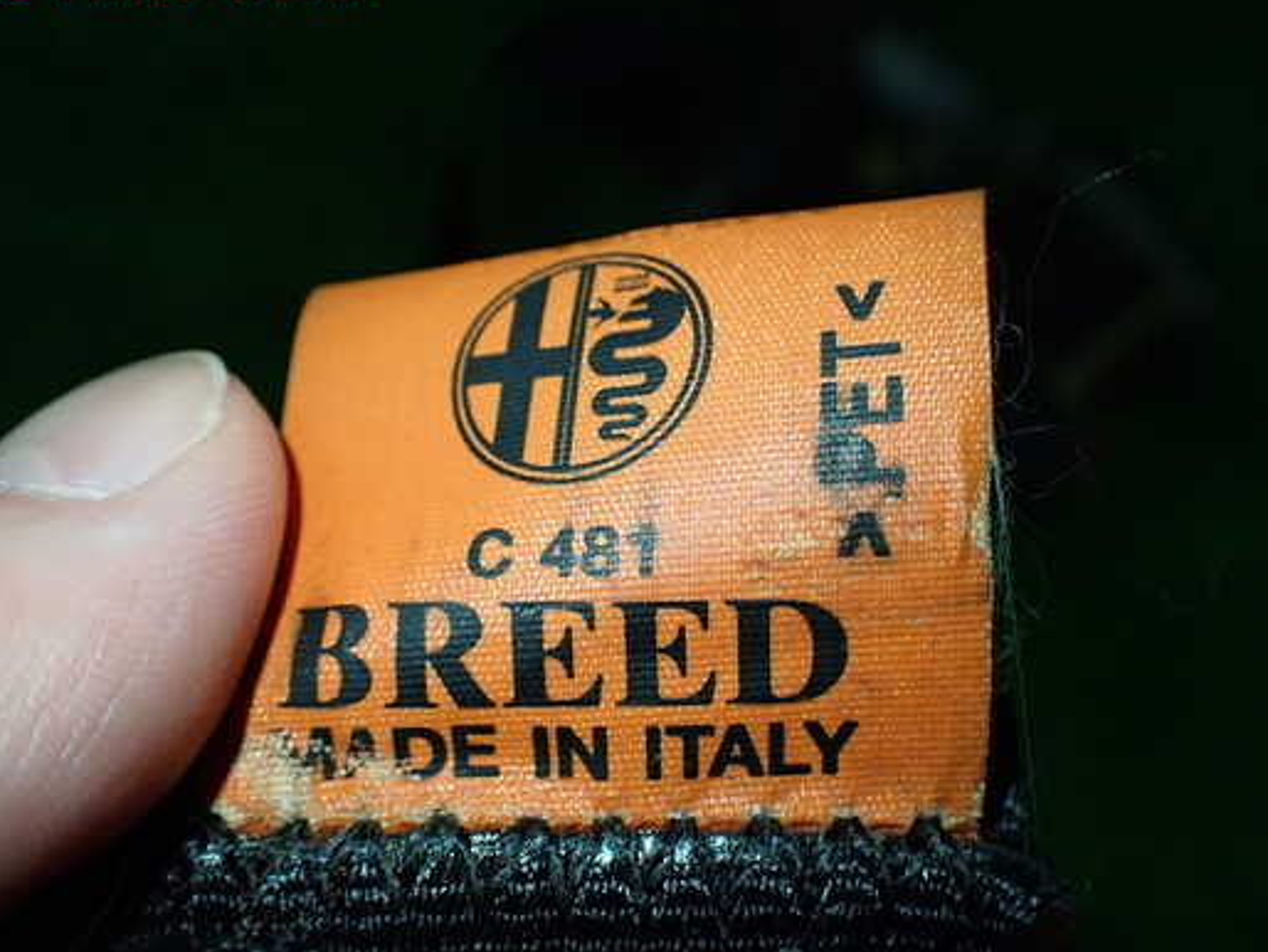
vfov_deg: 40.7
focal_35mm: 35
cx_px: 651
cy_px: 503
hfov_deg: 52.6
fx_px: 1283
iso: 250
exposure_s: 1/125
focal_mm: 5.4
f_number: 2.3
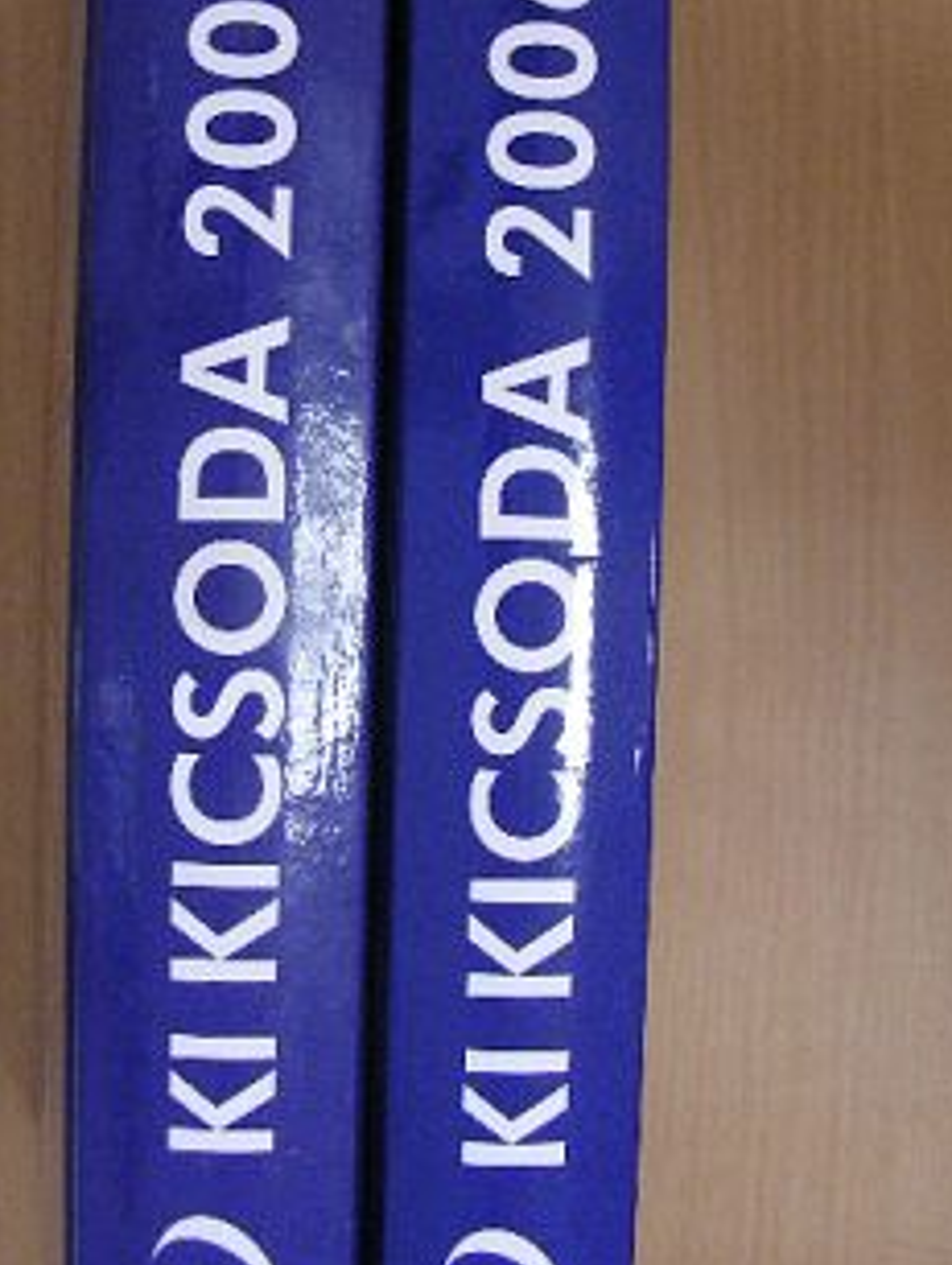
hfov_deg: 26.1
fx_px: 2049
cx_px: 424
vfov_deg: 34.2
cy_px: 529
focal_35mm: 56
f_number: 3.5
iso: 200
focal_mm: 6.3
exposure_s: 1/17.4
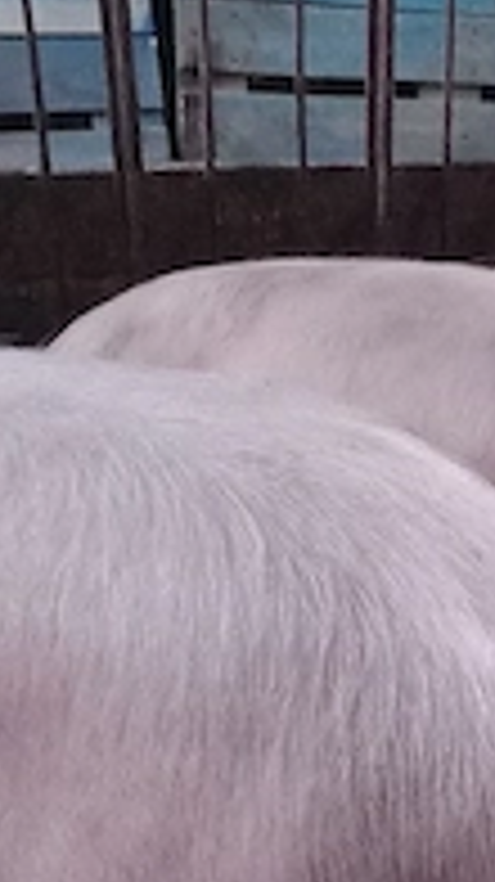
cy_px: 531
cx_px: 526
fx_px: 1402
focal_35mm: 60
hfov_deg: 19.3
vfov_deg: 34.8
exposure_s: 1/14.3
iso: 2000
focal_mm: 4
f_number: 1.8
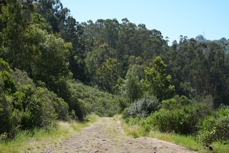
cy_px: 85
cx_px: 108
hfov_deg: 32.4
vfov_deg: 21.9
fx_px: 394
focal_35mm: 62
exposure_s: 1/800
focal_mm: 50
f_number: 4.5
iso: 200
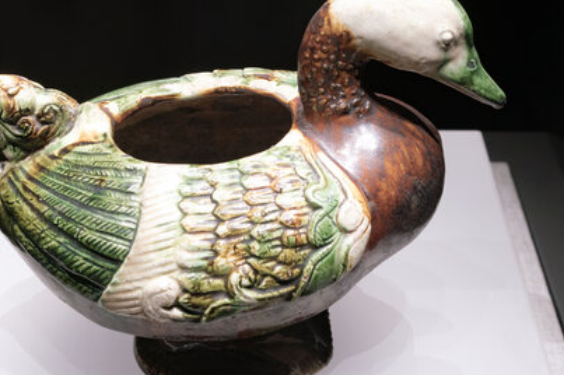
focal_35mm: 55
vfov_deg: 24.6
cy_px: 169
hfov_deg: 36.2
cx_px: 231
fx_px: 861
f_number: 5.6
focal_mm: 41
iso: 640
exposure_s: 1/50
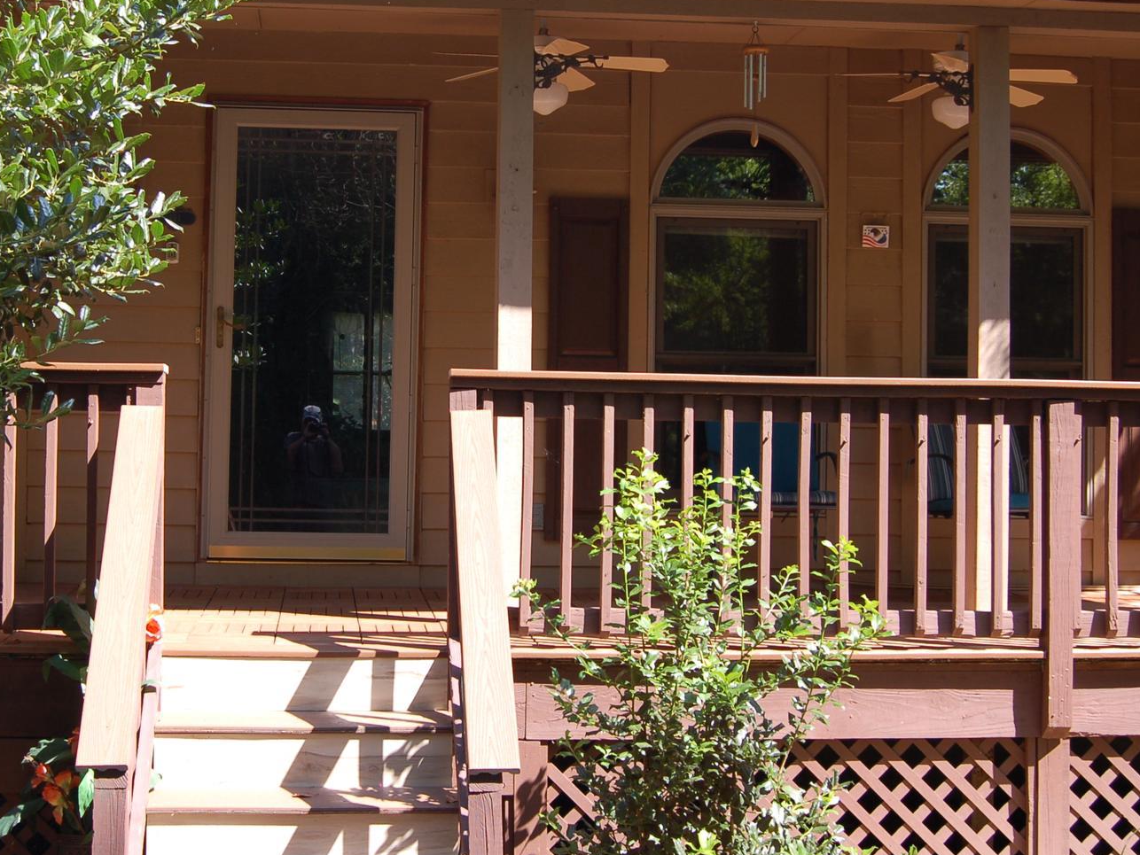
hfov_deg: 36.2
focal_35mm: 53
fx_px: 1738
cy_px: 342
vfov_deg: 27.6
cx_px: 447
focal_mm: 23
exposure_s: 1/125
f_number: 5.6
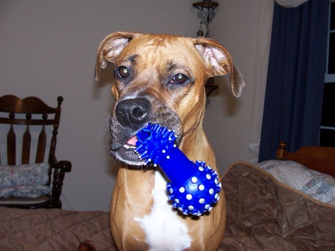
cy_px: 126
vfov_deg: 40.7
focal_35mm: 35
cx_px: 168
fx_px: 339
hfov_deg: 52.6
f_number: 2.8
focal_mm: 6
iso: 140
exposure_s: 1/60
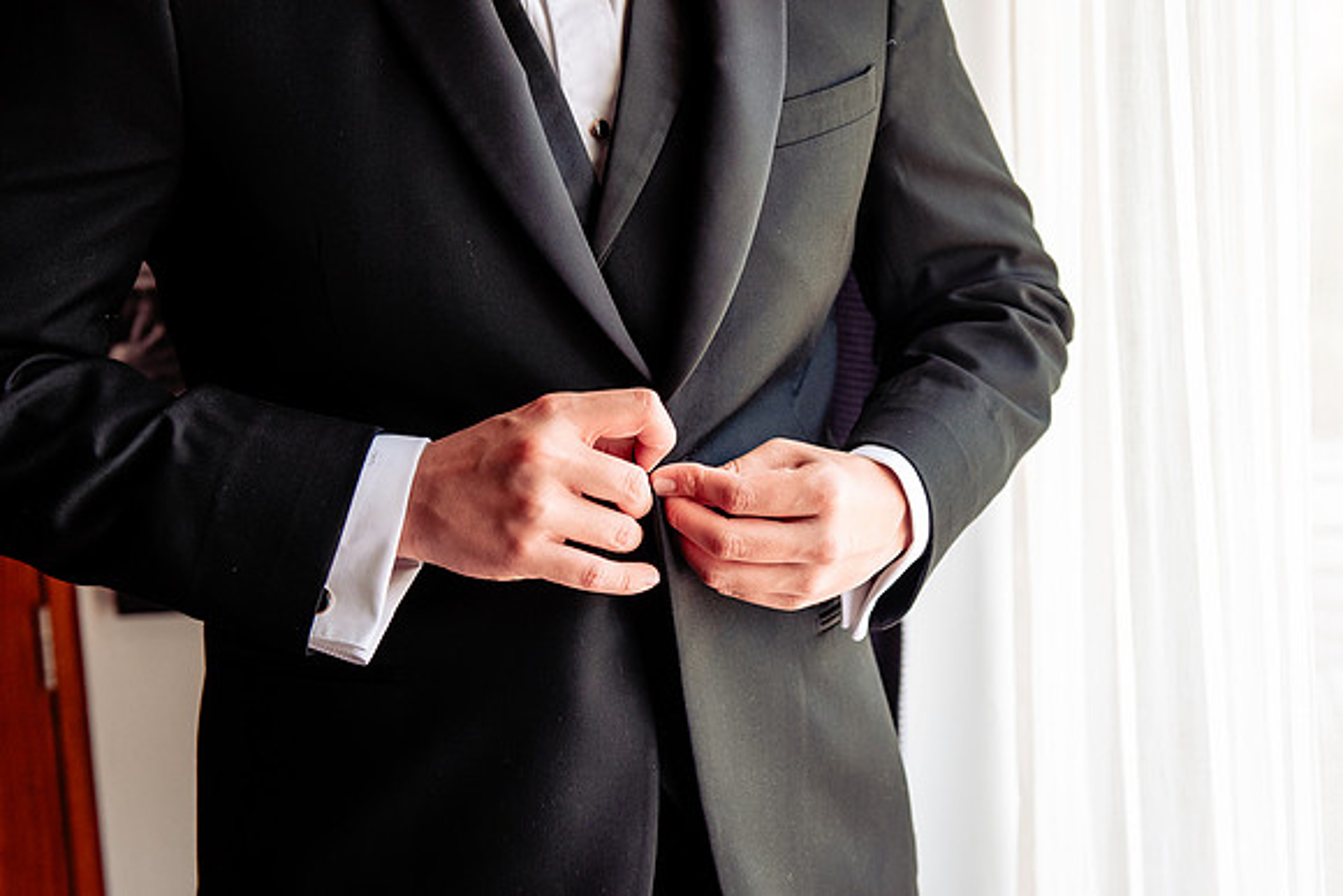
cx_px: 804
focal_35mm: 60
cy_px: 487
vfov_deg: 22.5
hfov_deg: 33.1
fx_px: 2252
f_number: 3.5
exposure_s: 1/250
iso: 800
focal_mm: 50
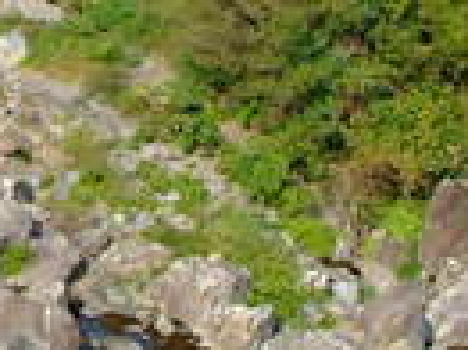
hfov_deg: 9.1
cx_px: -102
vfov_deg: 6.9
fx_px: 2918
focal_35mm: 216
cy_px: 121
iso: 200
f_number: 6.7
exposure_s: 1/180
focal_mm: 28
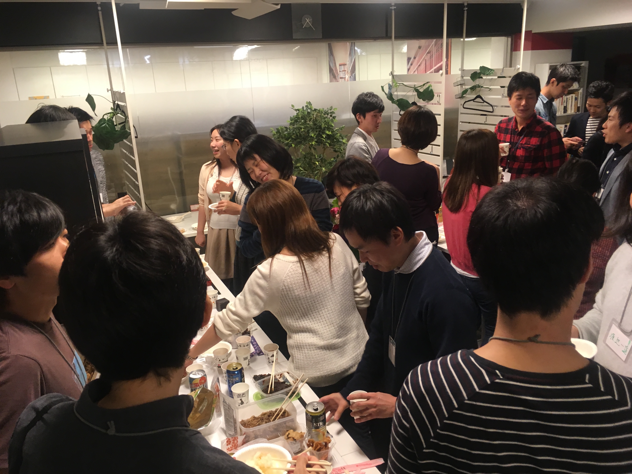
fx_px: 529
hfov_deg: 61.7
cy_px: 237
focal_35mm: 29
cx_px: 316
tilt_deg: -16.4
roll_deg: +3.1
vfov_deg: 48.2
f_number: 2.2
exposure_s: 1/30
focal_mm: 4.15
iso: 80
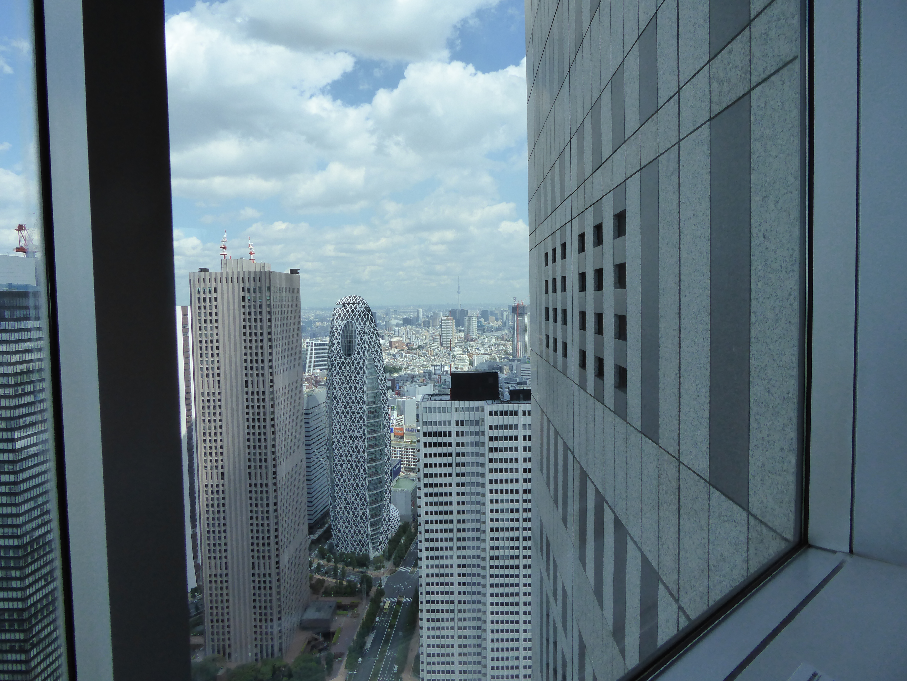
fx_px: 655
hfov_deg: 69.4
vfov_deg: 54.9
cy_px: 340
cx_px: 454
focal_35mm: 25
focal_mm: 4.3
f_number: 4
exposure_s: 1/640
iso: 200
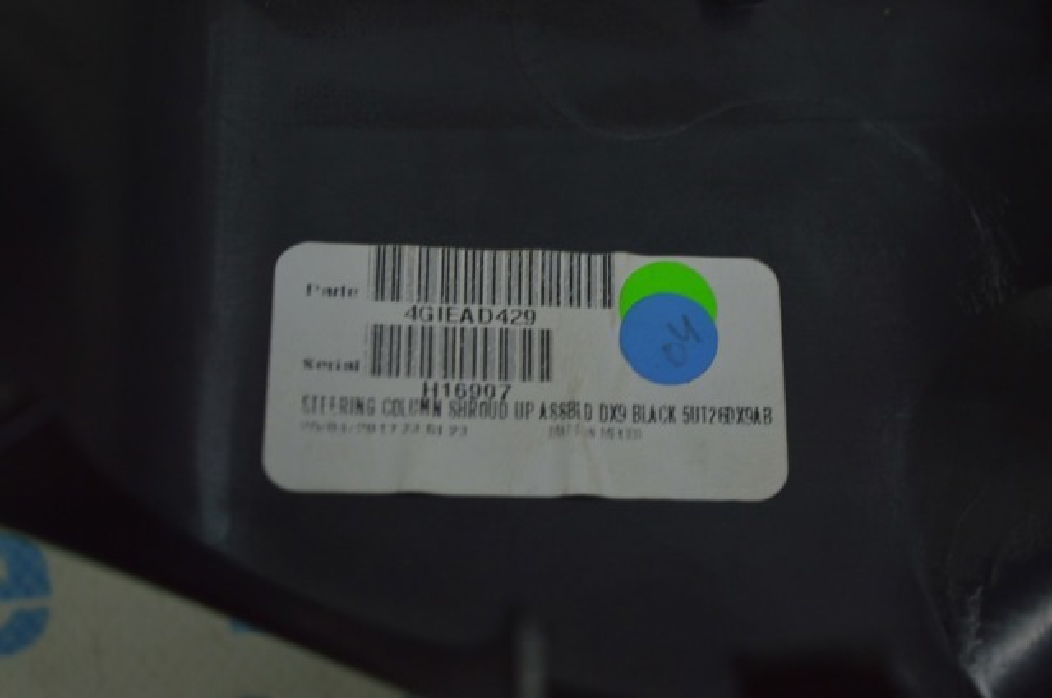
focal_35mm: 72
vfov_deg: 18.9
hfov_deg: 28.1
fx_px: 2101
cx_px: 526
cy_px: 349
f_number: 5.3
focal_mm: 48
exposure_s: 1/80
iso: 400
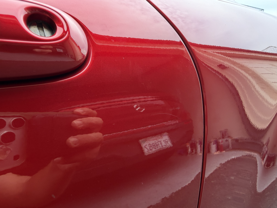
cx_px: 138
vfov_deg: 56.8
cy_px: 104
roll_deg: -0.4
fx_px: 192
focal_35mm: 24
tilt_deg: -11.8
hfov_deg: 71.6
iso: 125
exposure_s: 1/121
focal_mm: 2.22
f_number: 2.2
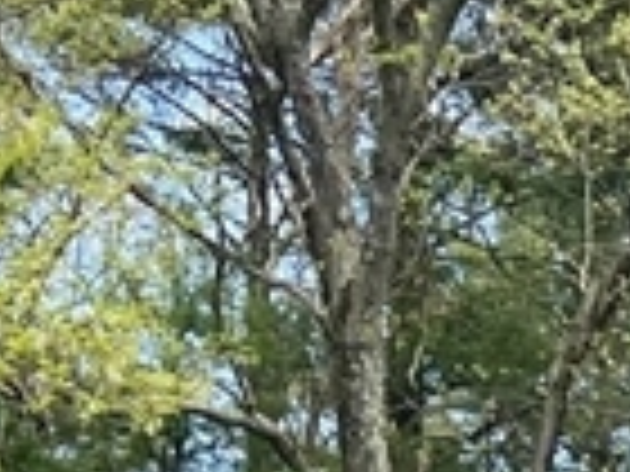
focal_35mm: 190
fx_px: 3458
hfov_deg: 9.7
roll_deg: +2.5
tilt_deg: +8.4
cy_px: 1254
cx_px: 1238
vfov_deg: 7.2
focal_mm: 5.7
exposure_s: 1/924
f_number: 1.5
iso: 50
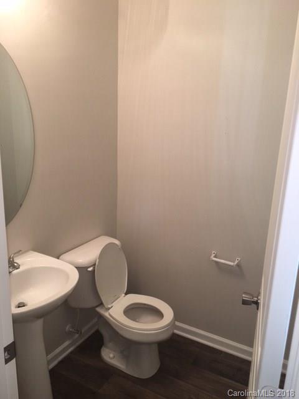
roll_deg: -0.5
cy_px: 200
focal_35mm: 29
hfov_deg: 48.2
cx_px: 150
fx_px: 334
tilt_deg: -14.4
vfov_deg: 61.7
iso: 40
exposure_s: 1/30
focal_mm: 4.15
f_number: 2.2
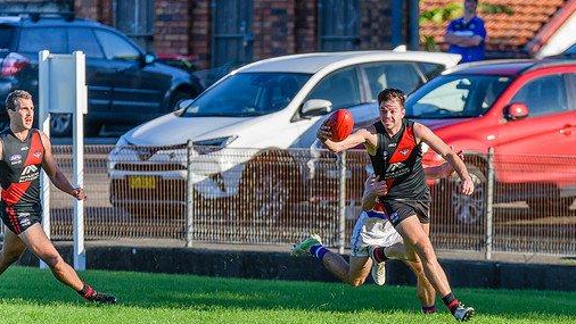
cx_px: 355
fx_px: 8983
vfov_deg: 2.1
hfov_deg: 3.7
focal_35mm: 588
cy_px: 268
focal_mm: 400
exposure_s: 1/2000
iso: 1000
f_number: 6
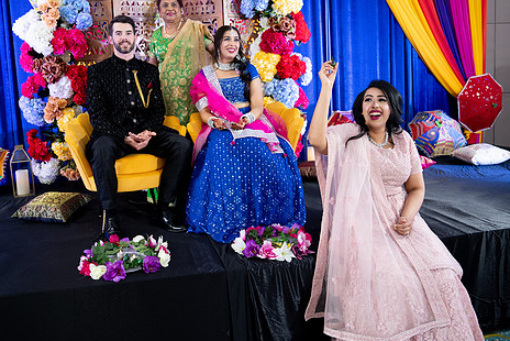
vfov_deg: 43.4
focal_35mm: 30
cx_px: 226
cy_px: 136
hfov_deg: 61.7
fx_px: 425
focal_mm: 24
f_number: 2.8
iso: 1250
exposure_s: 1/125
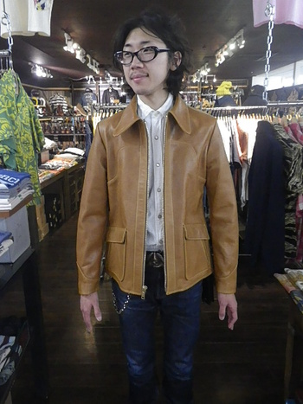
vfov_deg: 63.5
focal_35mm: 28
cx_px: 152
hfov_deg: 49.7
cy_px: 202
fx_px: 327
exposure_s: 1/40
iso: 800
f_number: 3.5
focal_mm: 5
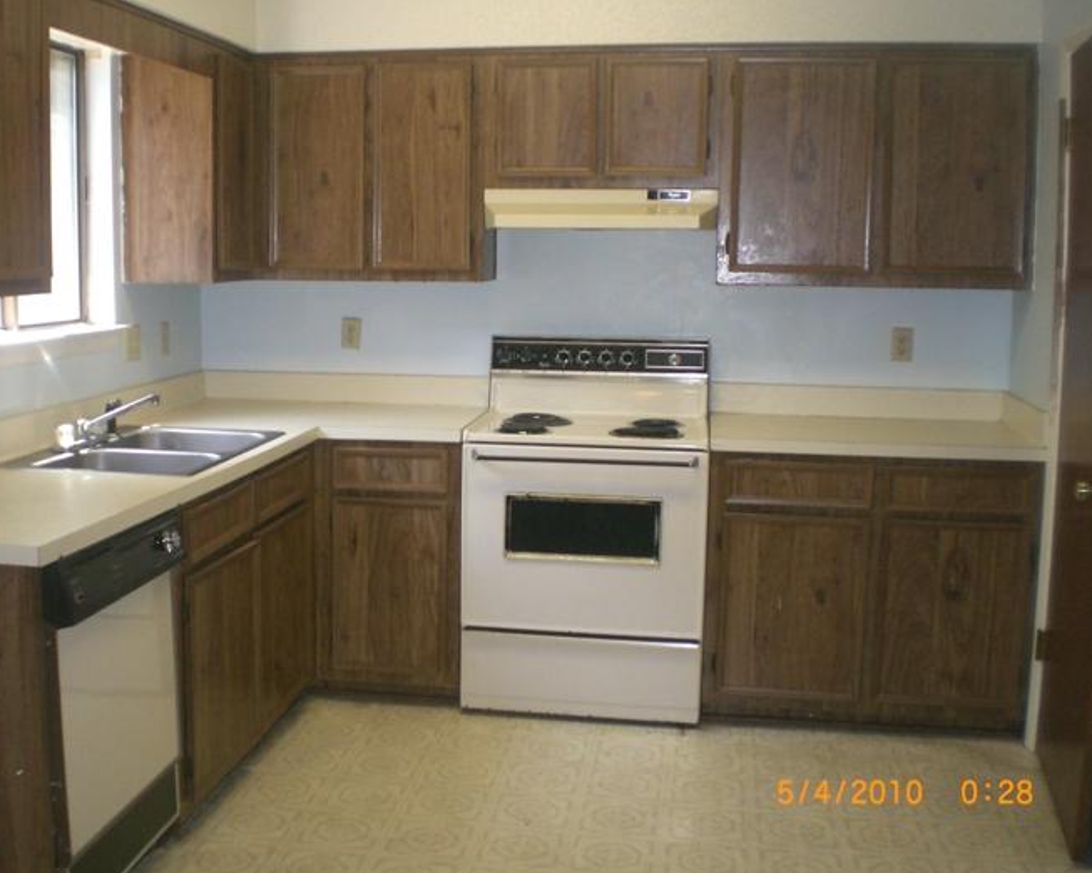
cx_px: 515
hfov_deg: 45.8
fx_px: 1292
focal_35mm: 40
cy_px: 440
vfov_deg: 37.3
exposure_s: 1/60
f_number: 3.1
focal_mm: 6.3
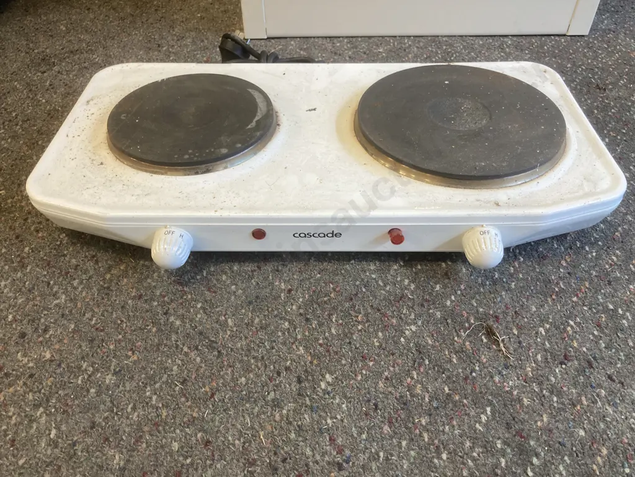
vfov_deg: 49.7
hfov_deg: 63.4
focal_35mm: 28
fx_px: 514
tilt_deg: -44.3
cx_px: 318
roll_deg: +1.0
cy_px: 238
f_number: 1.8
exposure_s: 1/50
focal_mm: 3.99
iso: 80
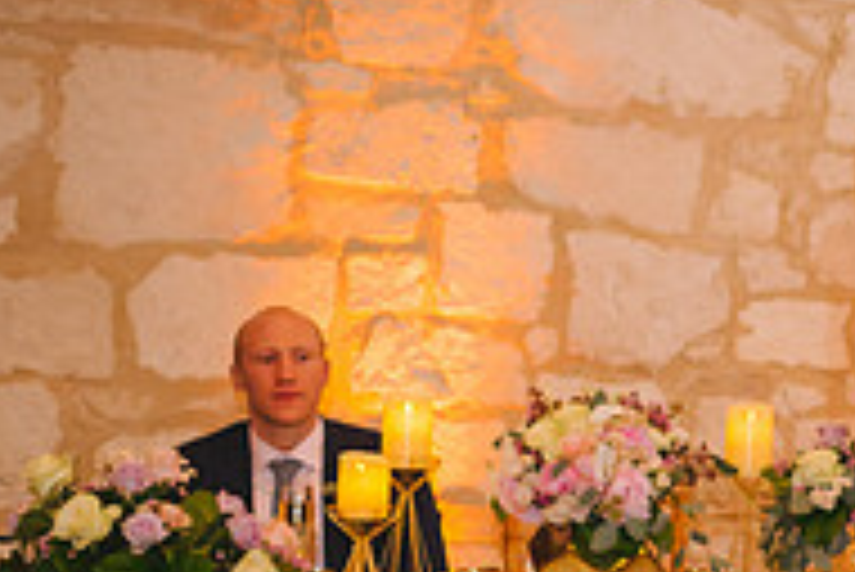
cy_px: 419
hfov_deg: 13.4
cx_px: 1463
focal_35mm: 140
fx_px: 3327
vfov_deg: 9.8
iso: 1000
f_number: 2
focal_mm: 35
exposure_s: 1/200
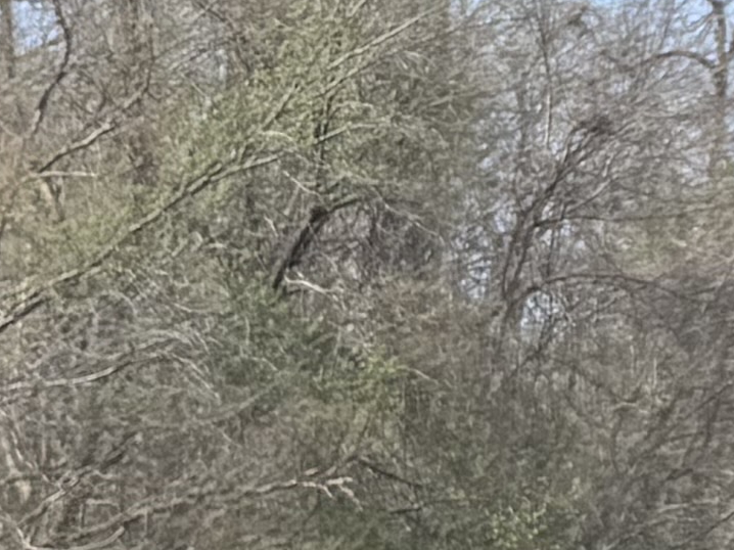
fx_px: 4049
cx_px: -1962
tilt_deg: -9.2
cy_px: 1587
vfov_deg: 7.0
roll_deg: -0.2
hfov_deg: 7.8
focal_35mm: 191
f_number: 1.78
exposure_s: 1/2169
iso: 80
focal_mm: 6.76
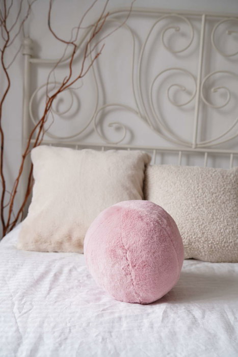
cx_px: 119
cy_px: 178
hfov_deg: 32.6
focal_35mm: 41
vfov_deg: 47.4
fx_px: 406
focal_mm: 41
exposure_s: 1/80
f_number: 4.5
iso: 250
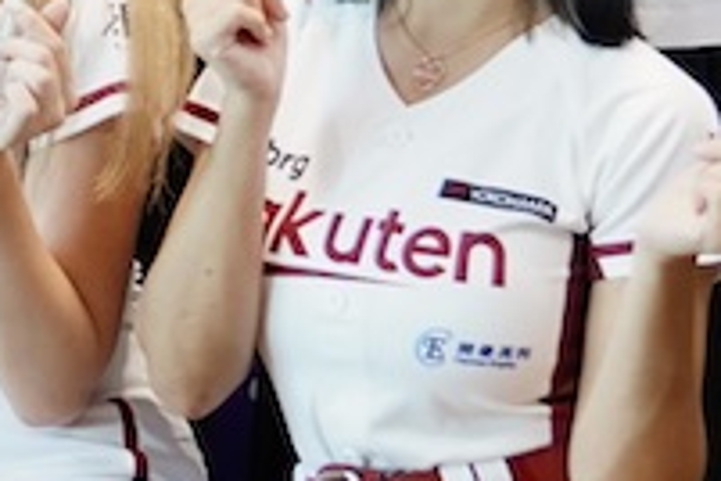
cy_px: -131
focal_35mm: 191
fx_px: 3825
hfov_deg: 10.2
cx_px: -588
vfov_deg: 7.1
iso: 800
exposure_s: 1/200
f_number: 4
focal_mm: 30
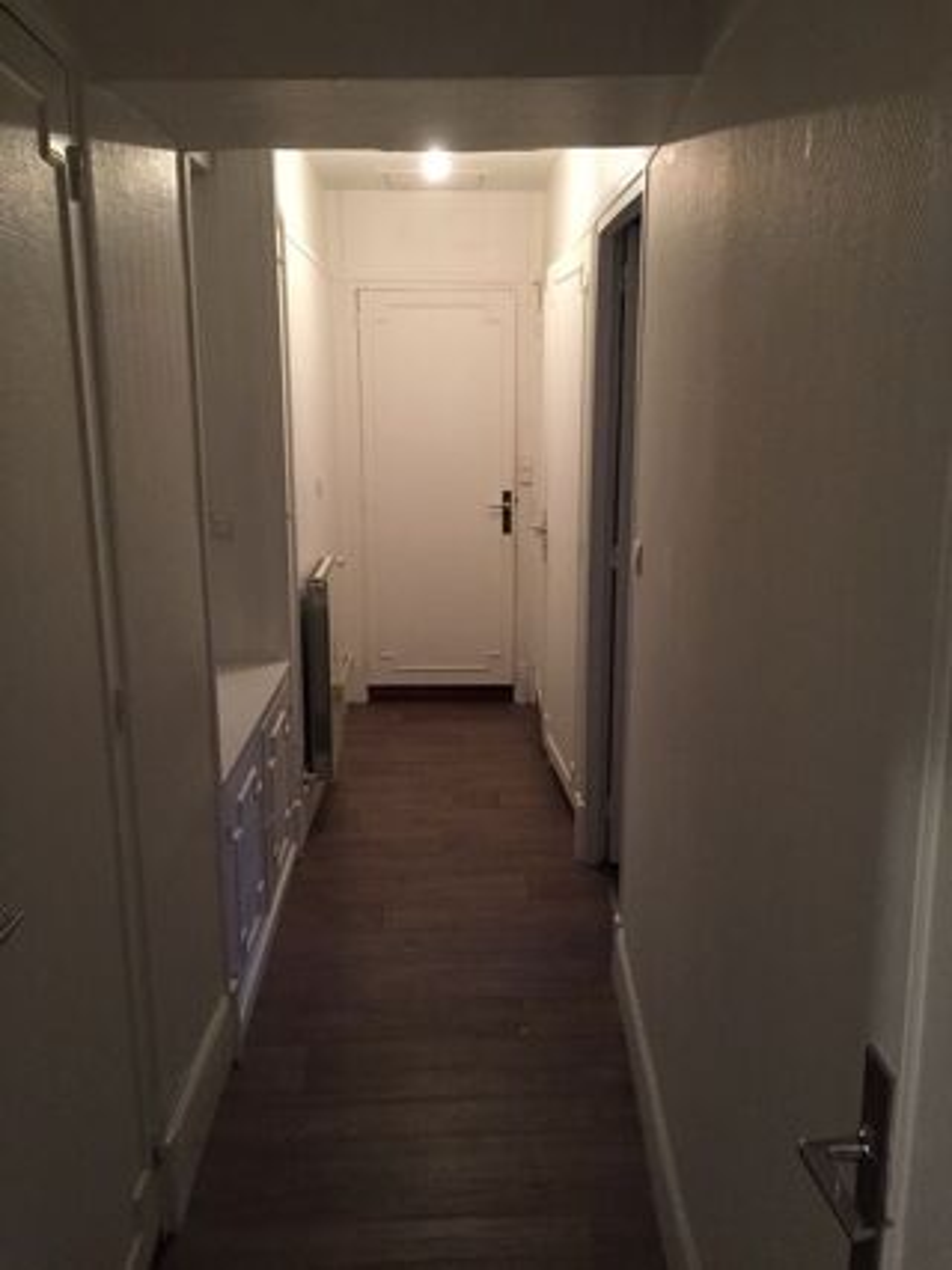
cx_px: 476
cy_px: 635
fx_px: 1064
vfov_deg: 61.7
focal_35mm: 29
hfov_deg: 48.2
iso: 250
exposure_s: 1/17
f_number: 2.2
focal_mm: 4.15
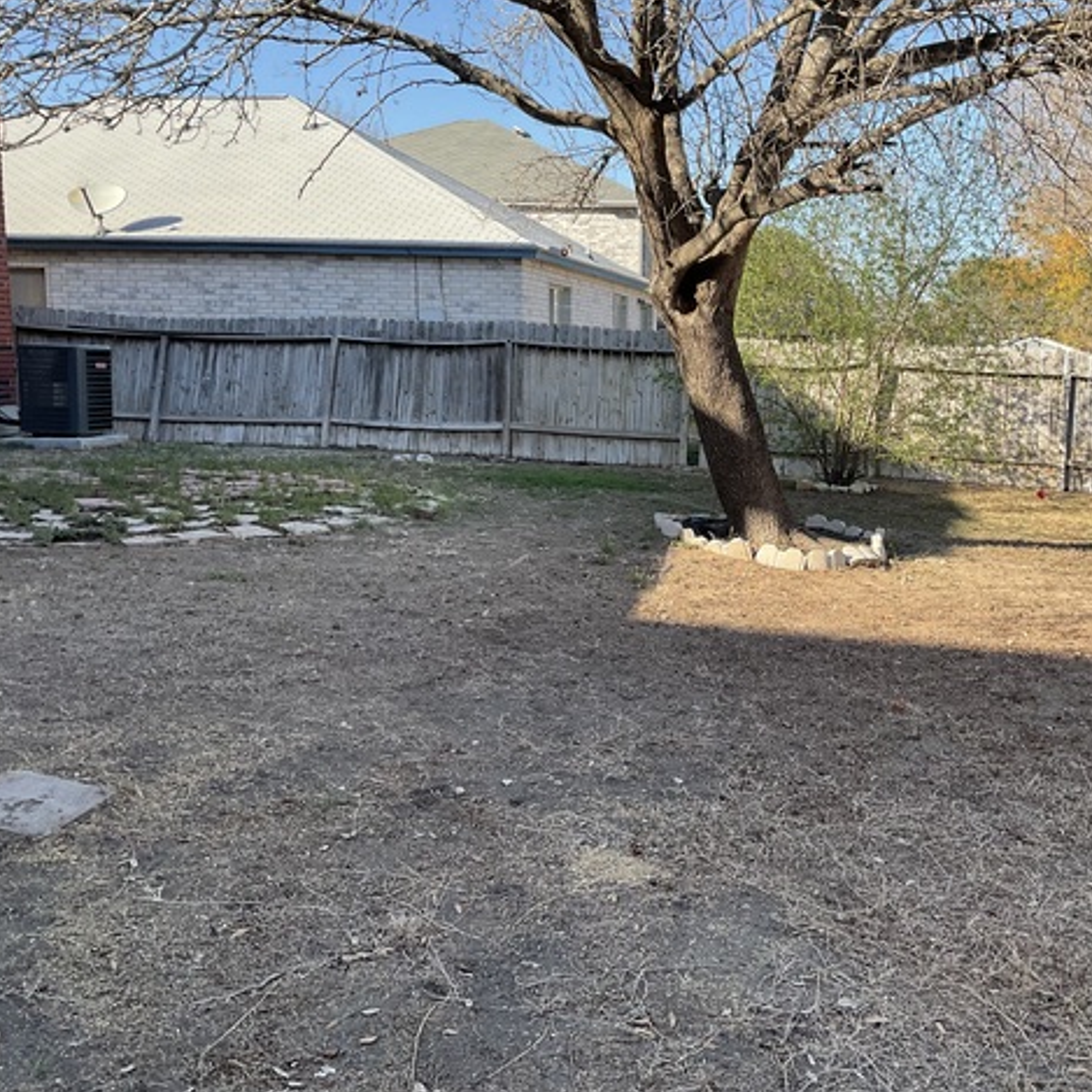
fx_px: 1249
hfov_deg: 46.5
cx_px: 729
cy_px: 538
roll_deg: -0.6
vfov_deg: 47.2
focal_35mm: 35
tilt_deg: -11.6
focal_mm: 3
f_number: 1.8
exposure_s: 1/683
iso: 16
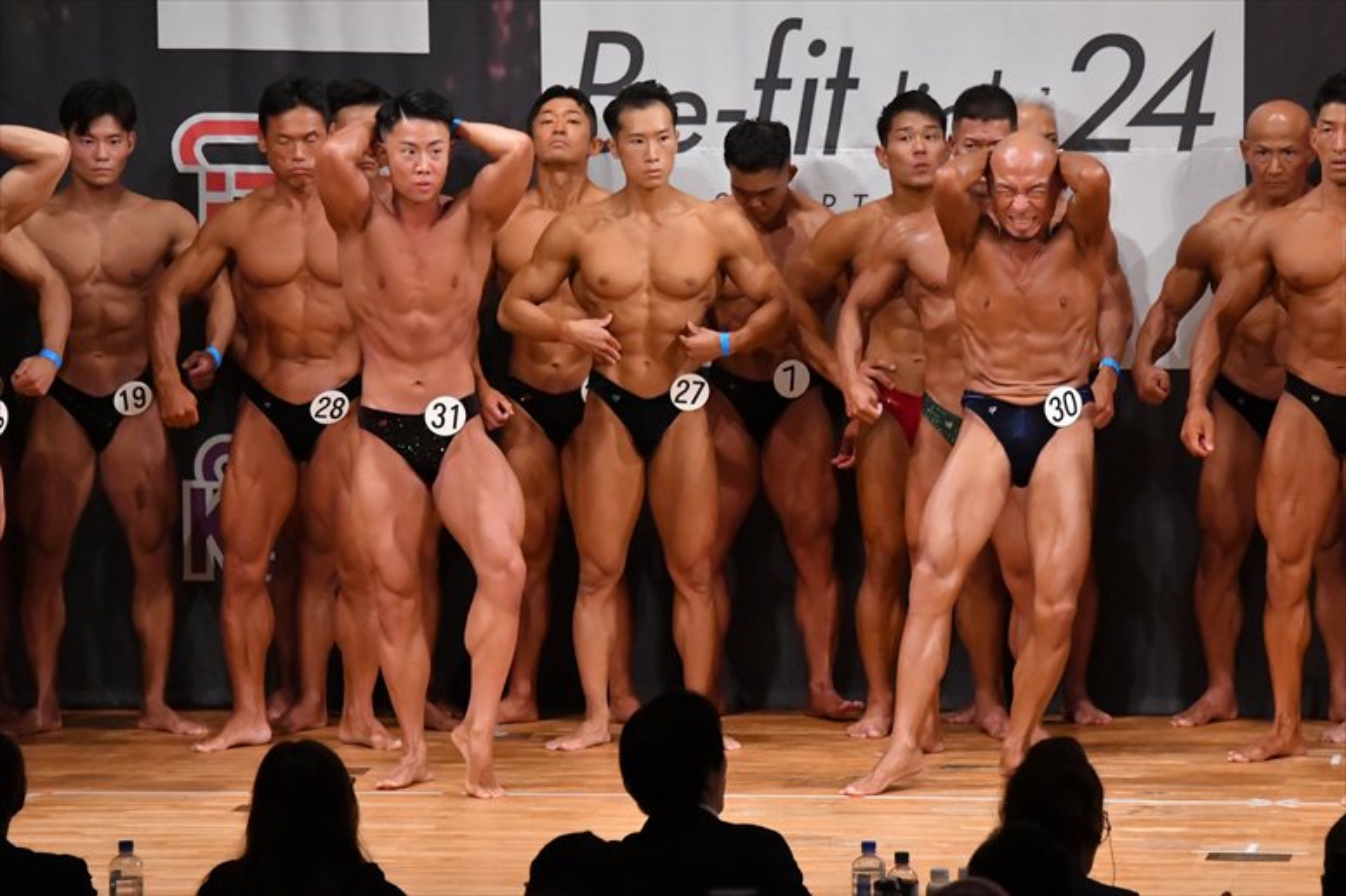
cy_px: 448
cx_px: 673
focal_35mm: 255
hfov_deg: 8.1
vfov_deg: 5.4
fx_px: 9530
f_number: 5.6
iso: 9000
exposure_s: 1/400
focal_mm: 170
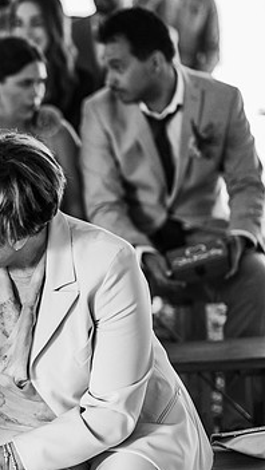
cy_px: 253
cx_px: -106
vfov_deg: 14.6
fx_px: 1832
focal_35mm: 147
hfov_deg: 8.1
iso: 1100
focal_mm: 85
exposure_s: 1/200
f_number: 2.2
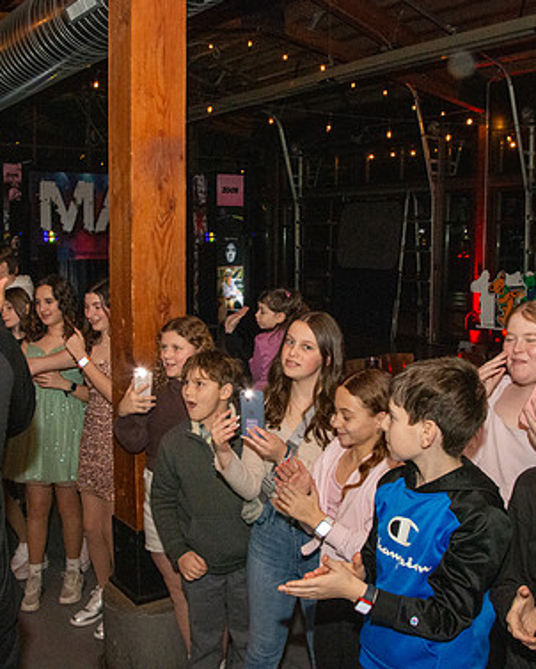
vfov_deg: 46.8
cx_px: 280
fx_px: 773
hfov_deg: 38.2
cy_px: 327
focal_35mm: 39
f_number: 9
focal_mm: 18
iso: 4000
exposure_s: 1/160
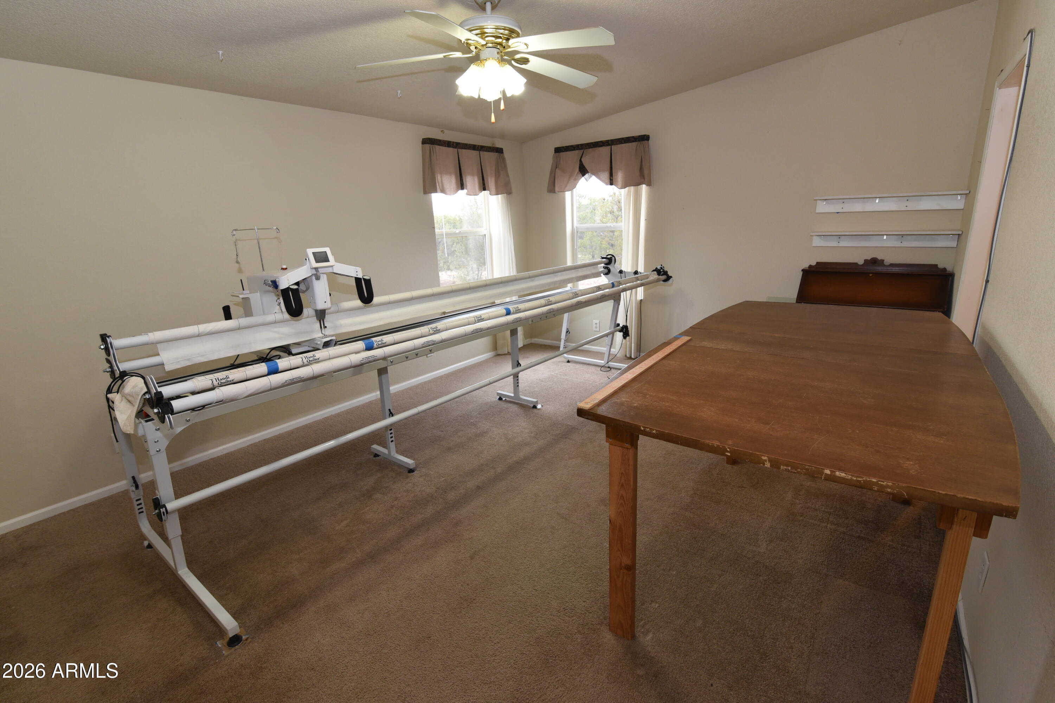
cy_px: 352
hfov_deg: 96.7
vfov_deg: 73.7
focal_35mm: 16
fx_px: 469
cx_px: 528
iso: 800
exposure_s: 1/100
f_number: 5
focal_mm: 16
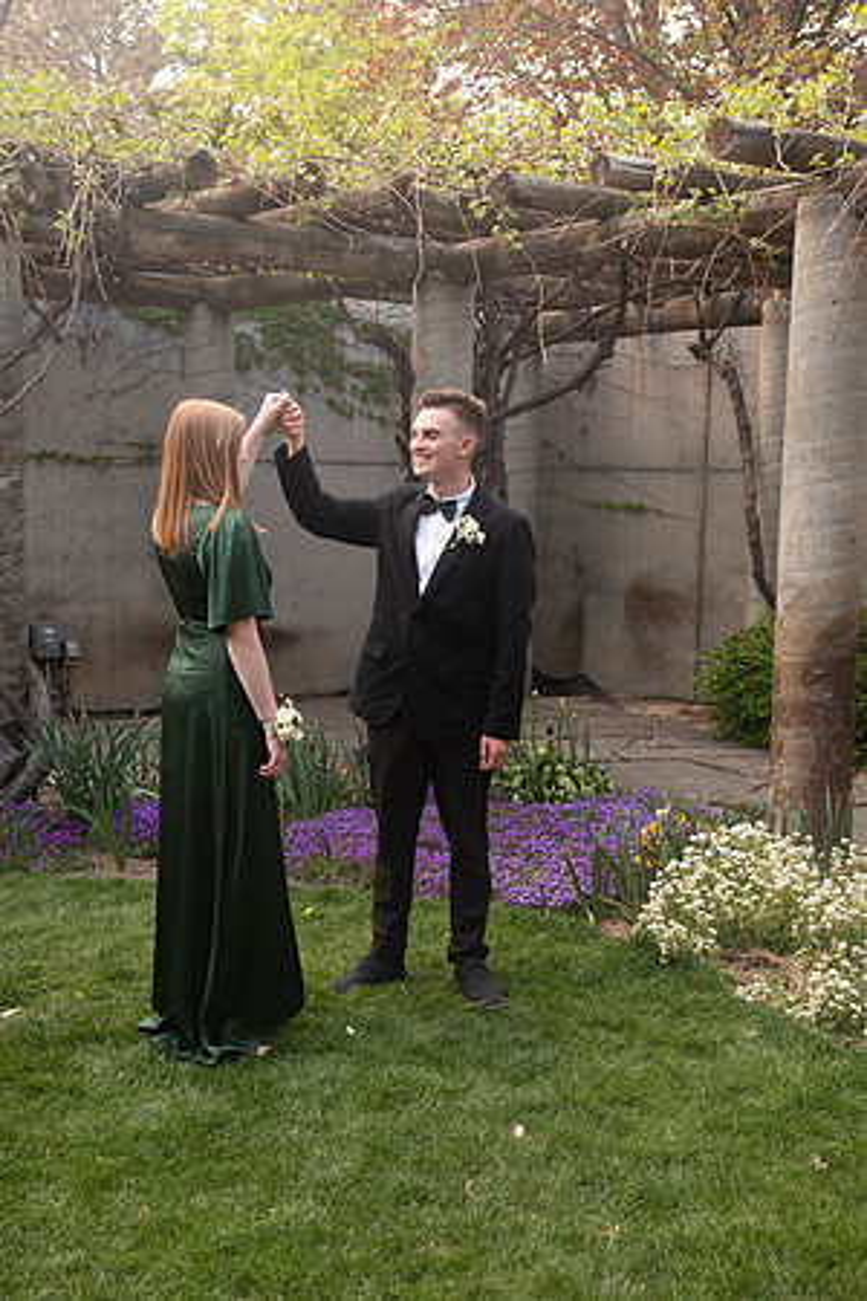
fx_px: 1662
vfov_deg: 42.7
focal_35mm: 46
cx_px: 434
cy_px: 650
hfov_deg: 29.2
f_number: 5.6
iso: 500
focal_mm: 46
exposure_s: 1/125
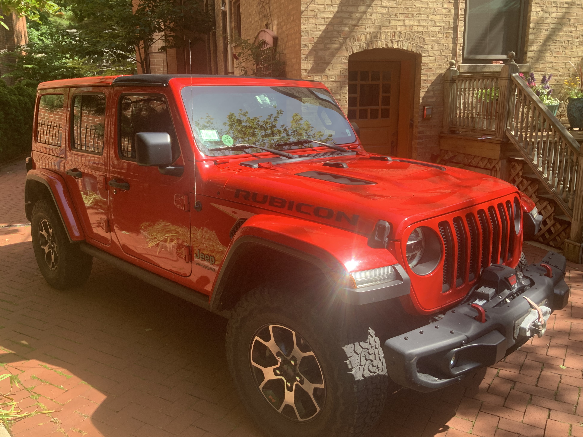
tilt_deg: -14.6
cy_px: 214
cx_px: 285
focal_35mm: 30
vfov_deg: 46.8
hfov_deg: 60.0
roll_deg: -0.2
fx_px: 505
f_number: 1.8
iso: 16
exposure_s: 1/277
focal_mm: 3
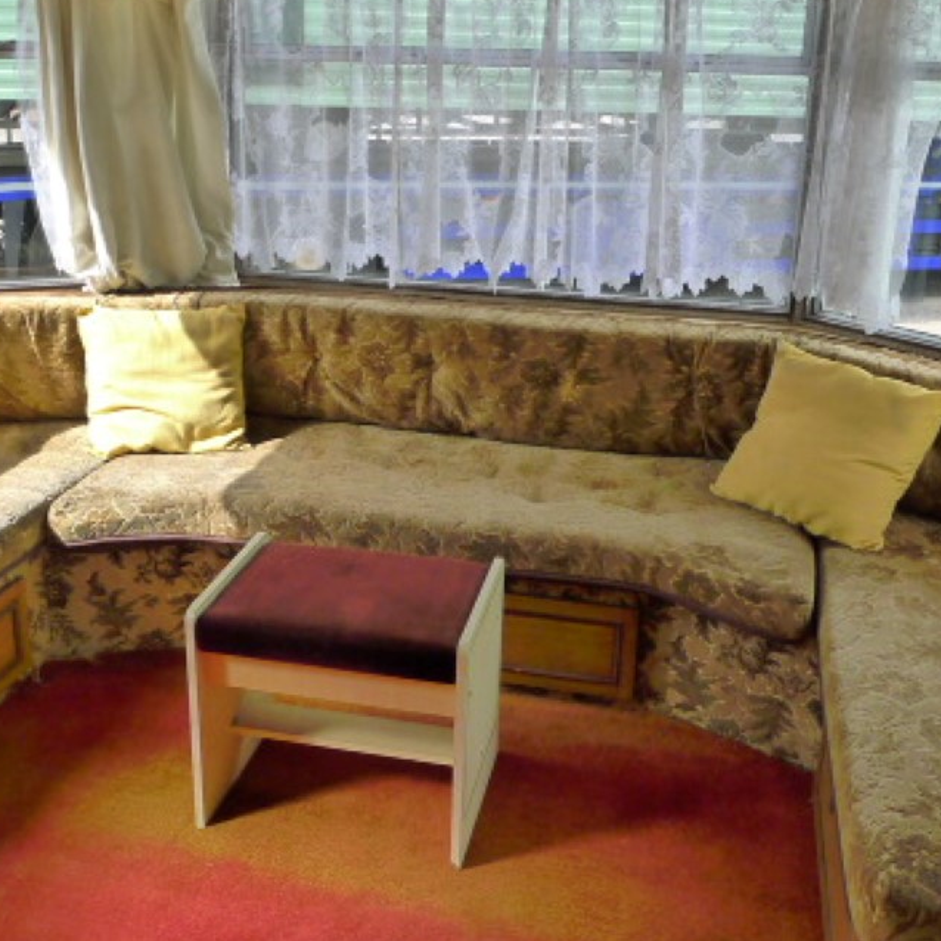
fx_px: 1138
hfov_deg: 44.9
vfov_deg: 44.7
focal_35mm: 37
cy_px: 381
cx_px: 433
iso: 400
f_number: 2.8
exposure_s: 1/400
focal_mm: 5.1
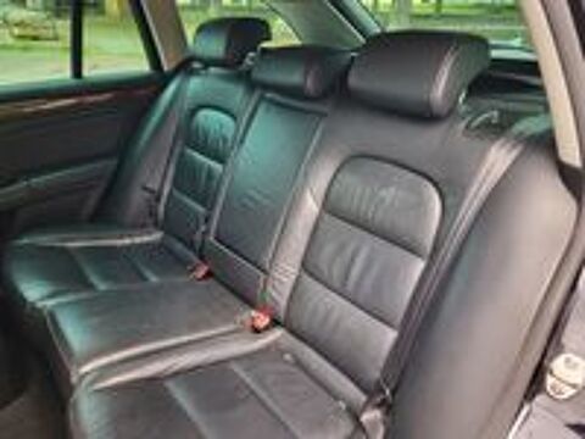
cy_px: 220
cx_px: 292
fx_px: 439
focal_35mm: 26
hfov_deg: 67.3
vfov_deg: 53.1
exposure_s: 1/100
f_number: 1.8
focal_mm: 5.4
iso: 50
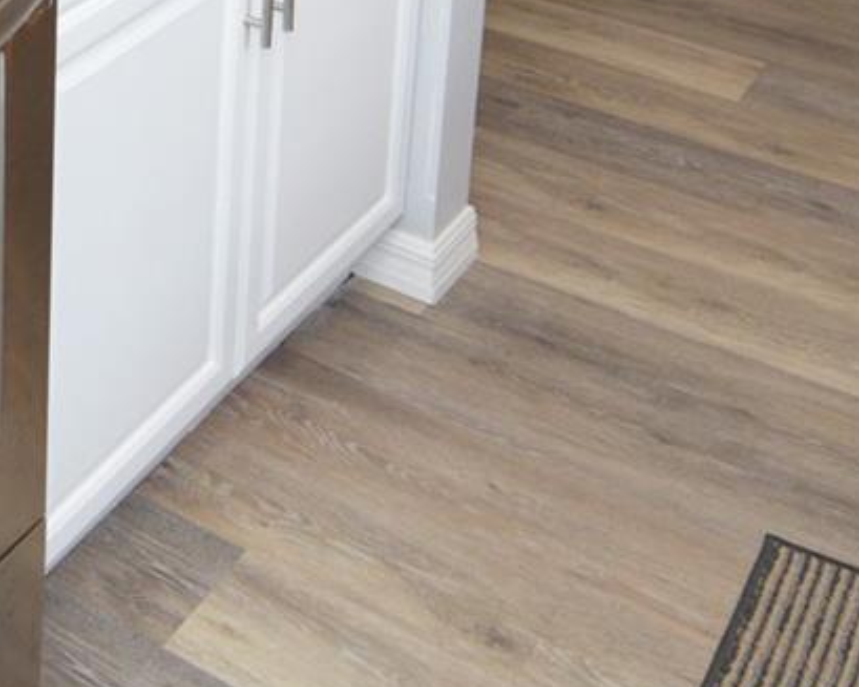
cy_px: -287
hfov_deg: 26.9
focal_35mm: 66
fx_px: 1678
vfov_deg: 20.4
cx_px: -36
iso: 560
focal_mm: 12
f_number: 4
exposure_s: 1/60
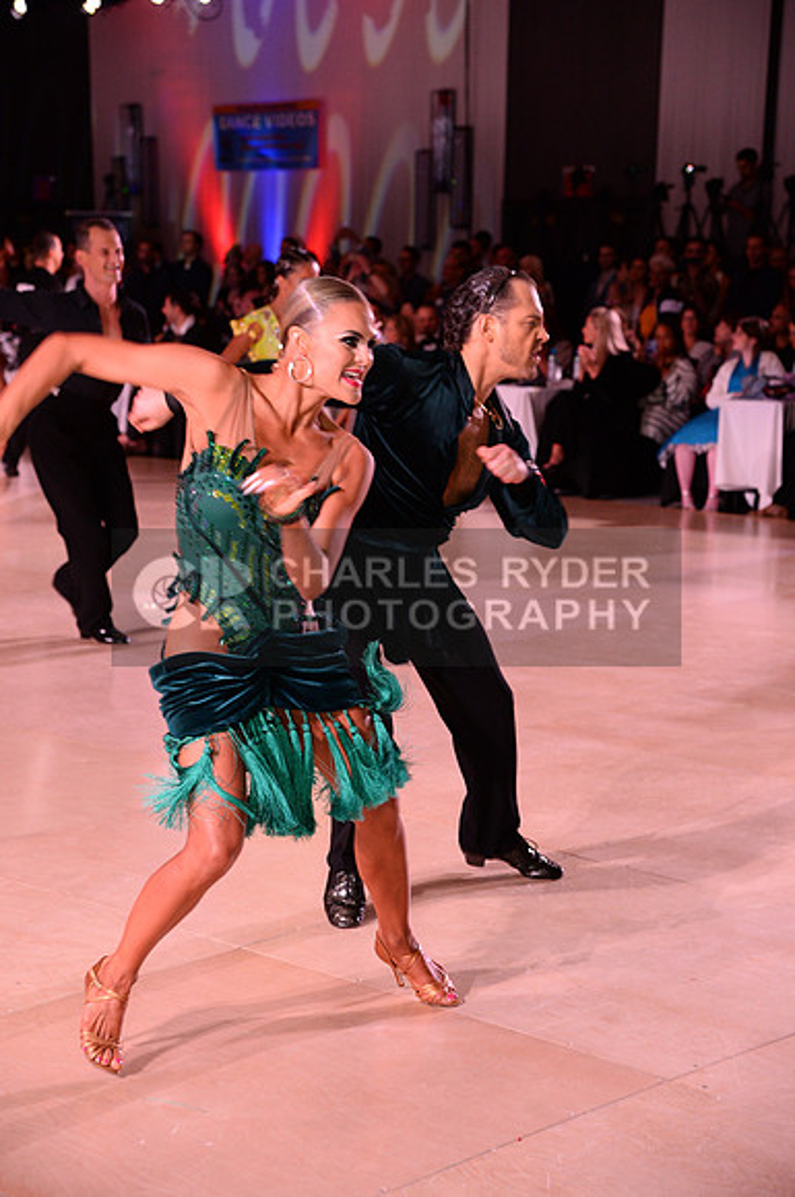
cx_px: 398
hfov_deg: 19.4
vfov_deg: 28.9
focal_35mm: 70
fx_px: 2326
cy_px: 598
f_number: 4.5
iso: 2500
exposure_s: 1/250
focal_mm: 70
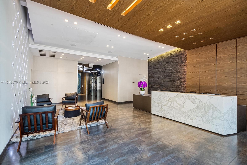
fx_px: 110
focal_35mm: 16
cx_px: 124
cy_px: 82
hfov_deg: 96.7
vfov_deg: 73.7
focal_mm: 8
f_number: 7.1
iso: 800
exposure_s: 1/20
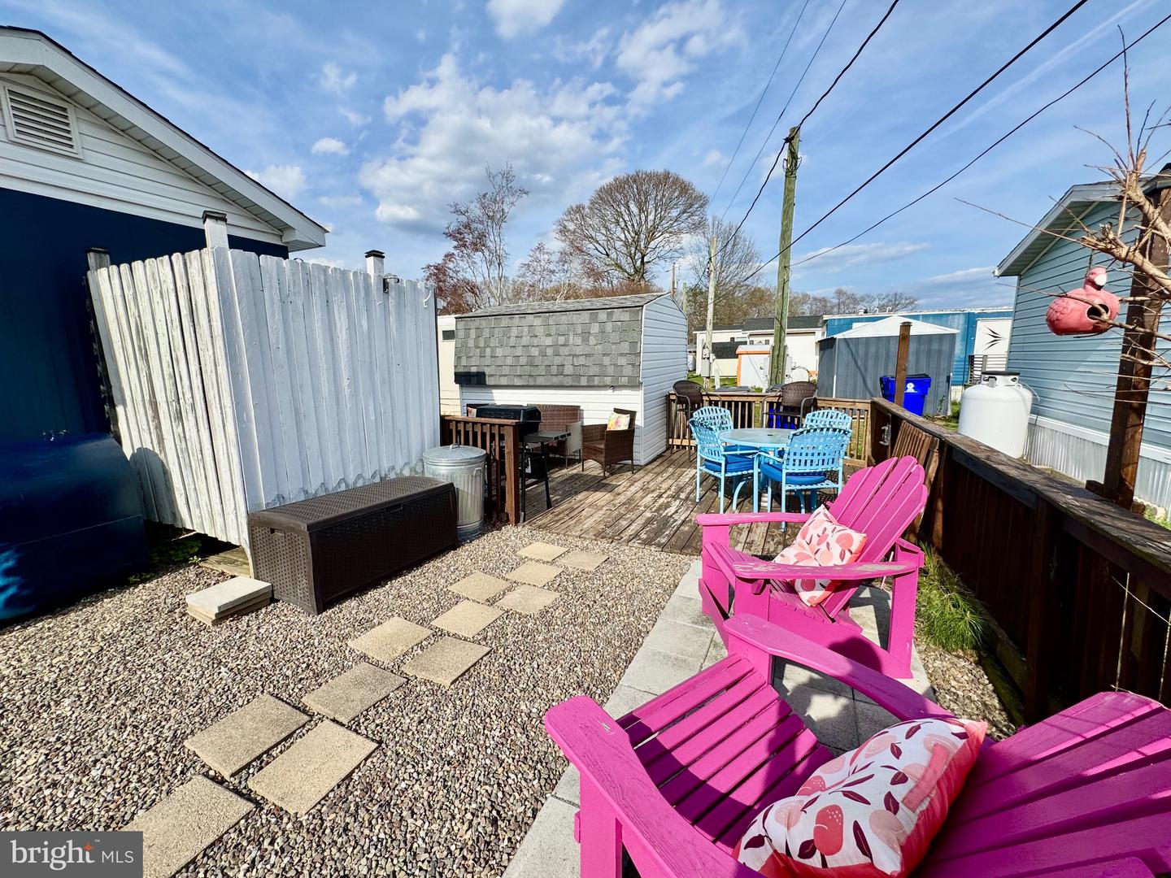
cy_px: 439
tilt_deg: -9.4
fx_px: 474
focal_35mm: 14
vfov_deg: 85.7
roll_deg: +1.4
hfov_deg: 102.1
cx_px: 586
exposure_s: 1/2342
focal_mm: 2.22
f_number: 2.2
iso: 50
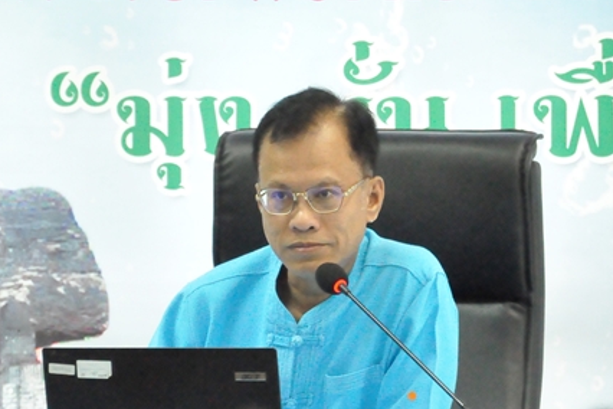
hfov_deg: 8.7
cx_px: 295
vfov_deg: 5.8
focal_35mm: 237
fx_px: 4031
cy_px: 274
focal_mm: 105
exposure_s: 1/160
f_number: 7.1
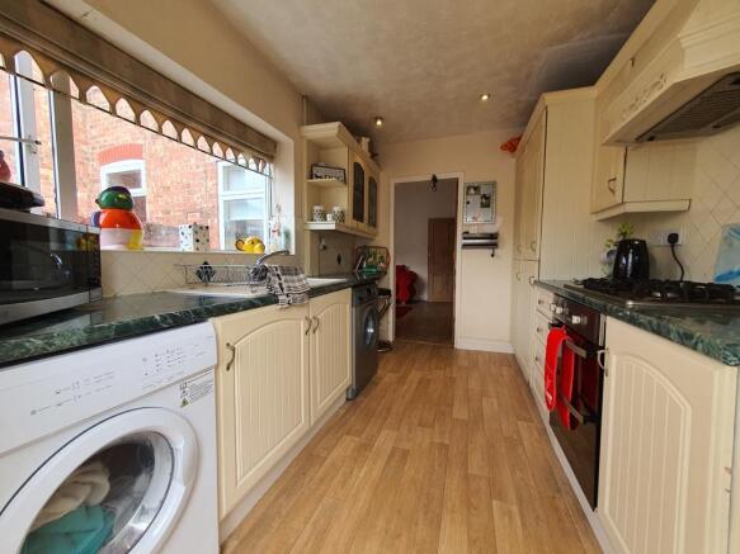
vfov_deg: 89.9
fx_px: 278
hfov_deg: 106.2
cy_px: 277
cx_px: 370
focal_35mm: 13
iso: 50
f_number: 2.2
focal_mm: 1.8
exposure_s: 1/100
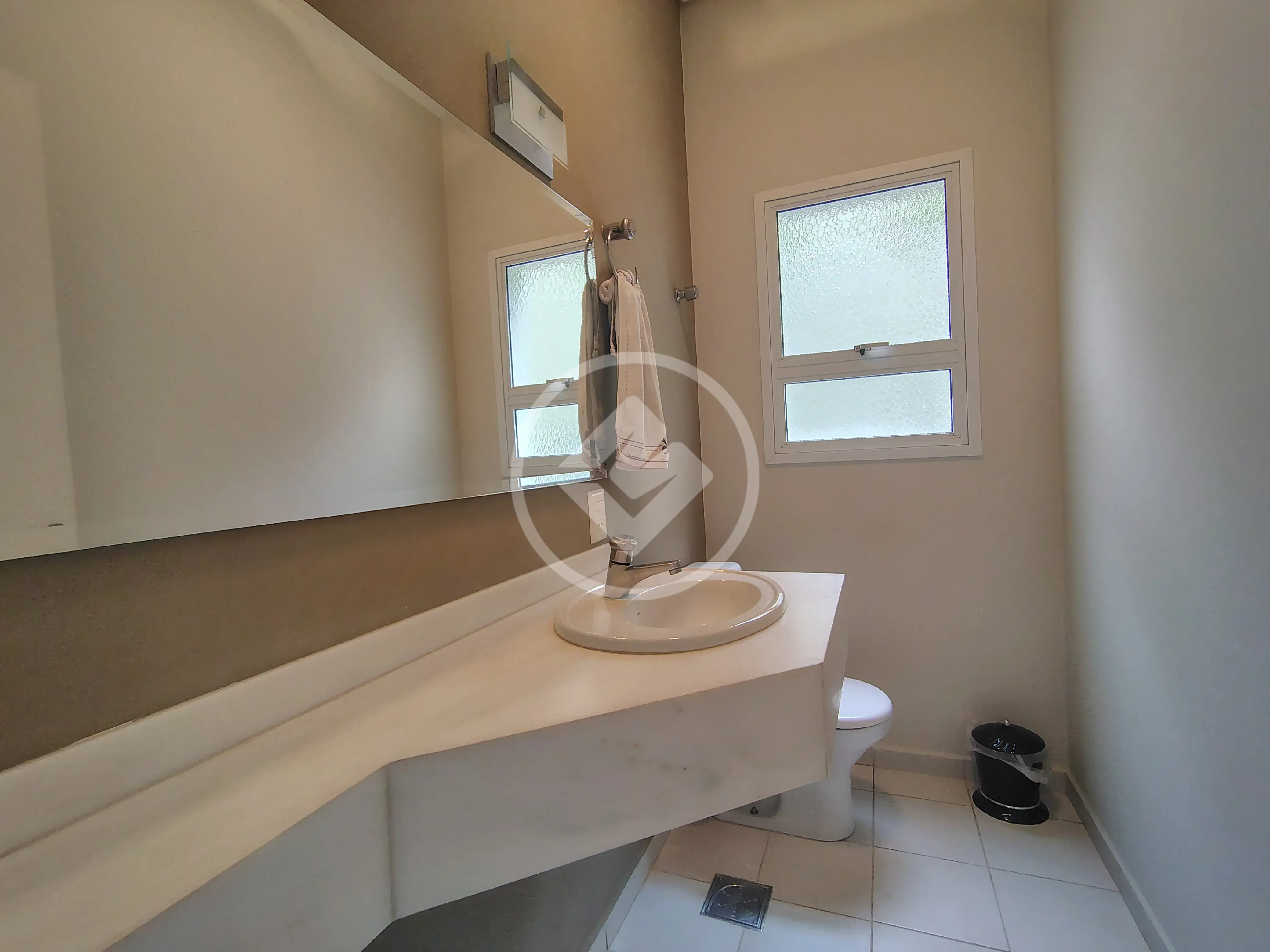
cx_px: 635
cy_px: 476
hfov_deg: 94.5
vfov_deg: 78.1
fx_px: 587
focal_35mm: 16
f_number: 2.2
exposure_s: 1/40
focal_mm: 2.13
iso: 412
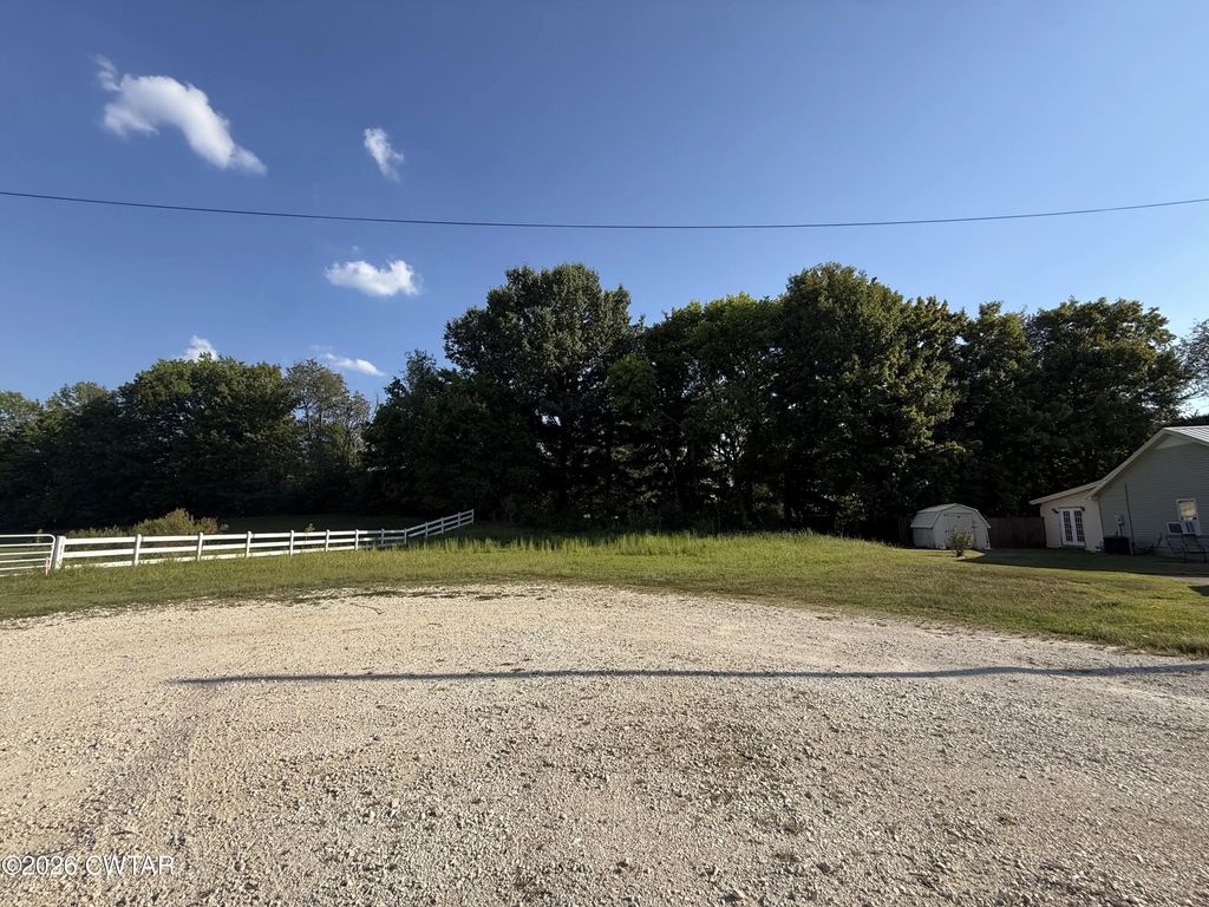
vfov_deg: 85.7
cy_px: 454
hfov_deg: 102.1
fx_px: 489
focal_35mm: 14
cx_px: 604
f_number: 2.2
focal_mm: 2.22
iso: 50
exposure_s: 1/1125
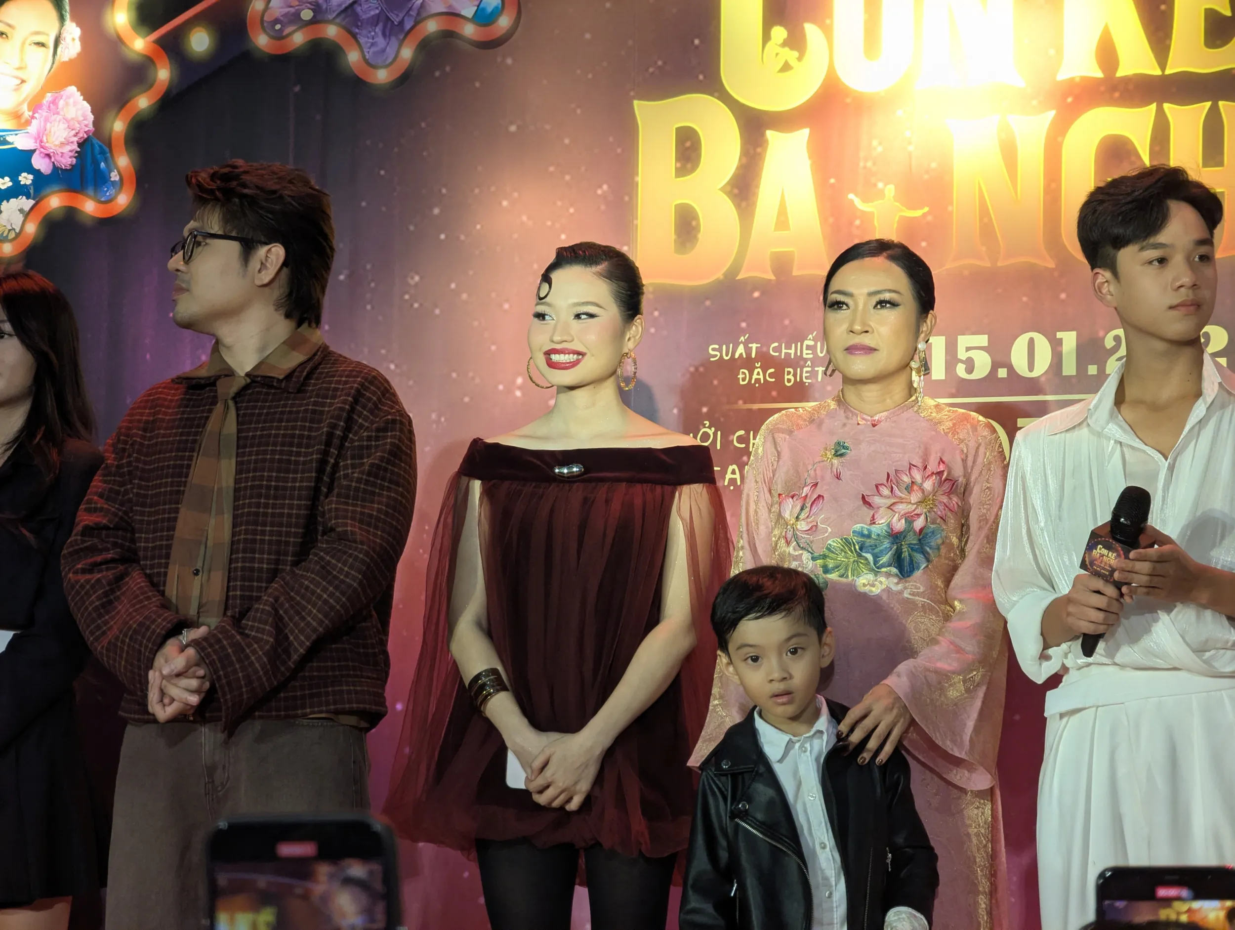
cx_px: 618
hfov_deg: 18.5
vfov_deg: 14.0
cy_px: 465
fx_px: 3787
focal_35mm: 106
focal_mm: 19
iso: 191
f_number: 3.5
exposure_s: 1/120
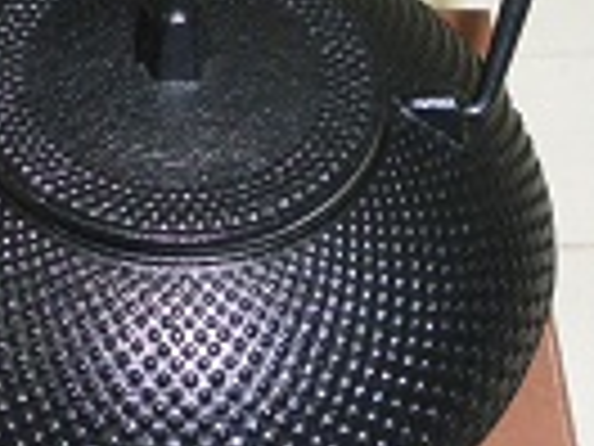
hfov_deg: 18.5
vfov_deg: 14.0
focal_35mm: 106
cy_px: 252
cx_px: 169
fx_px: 1819
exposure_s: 1/50
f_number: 3.5
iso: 400
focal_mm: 6.3
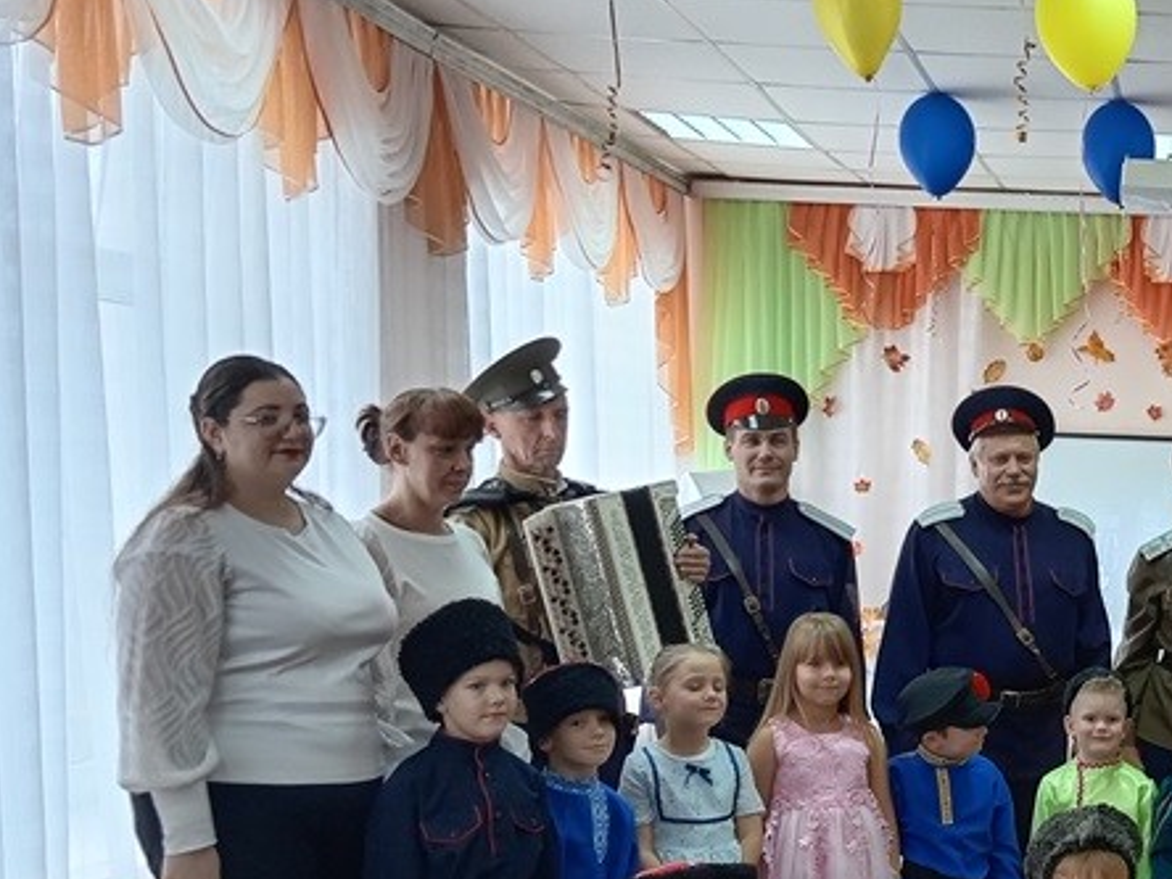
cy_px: 604
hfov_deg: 29.4
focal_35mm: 60
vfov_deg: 24.3
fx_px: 2031
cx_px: 1246
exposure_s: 1/25
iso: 185
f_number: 1.8
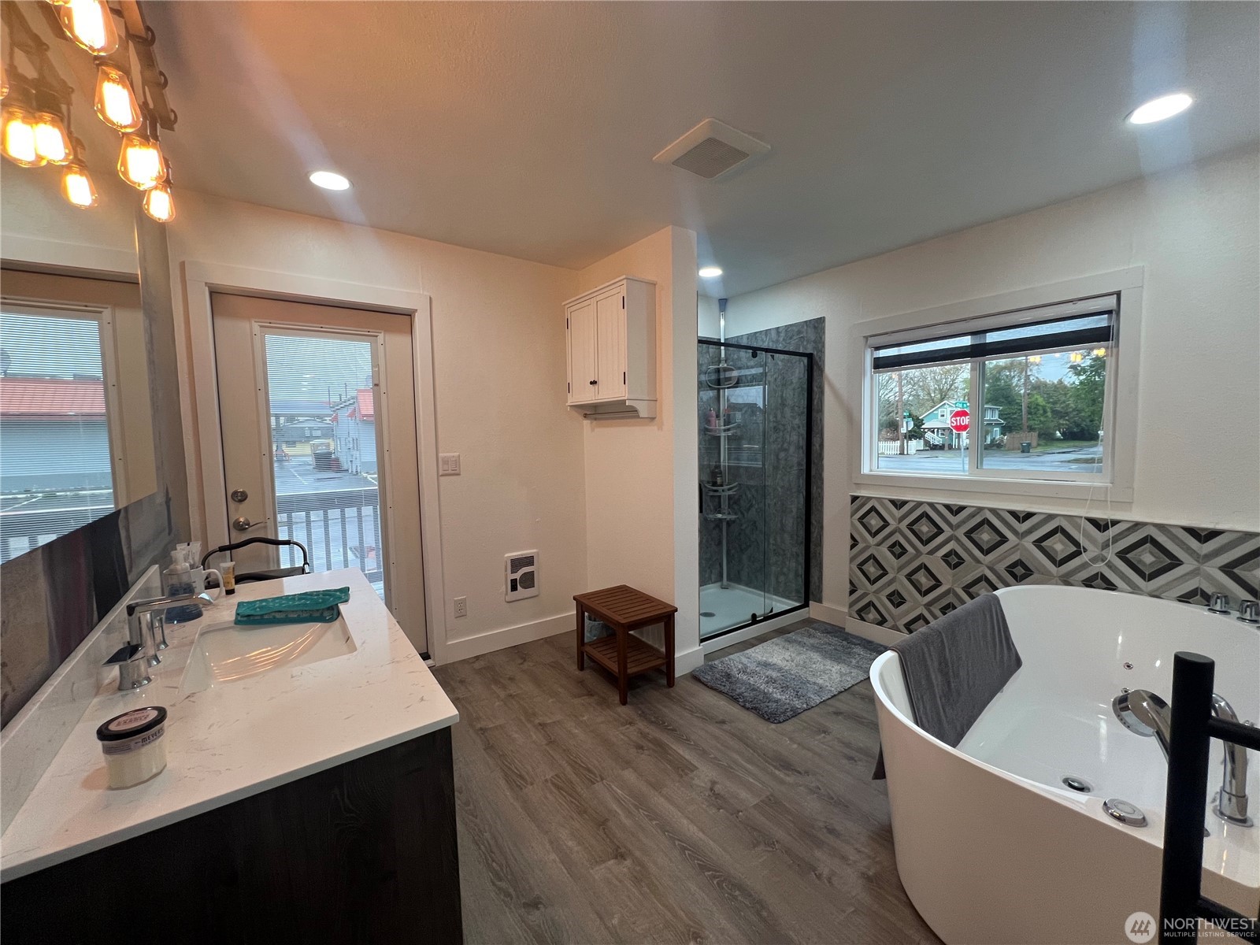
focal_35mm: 13
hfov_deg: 106.2
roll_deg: +1.1
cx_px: 630
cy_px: 472
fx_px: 473
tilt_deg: -5.0
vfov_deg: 89.9
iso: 160
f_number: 1.8
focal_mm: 1.57
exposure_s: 1/120
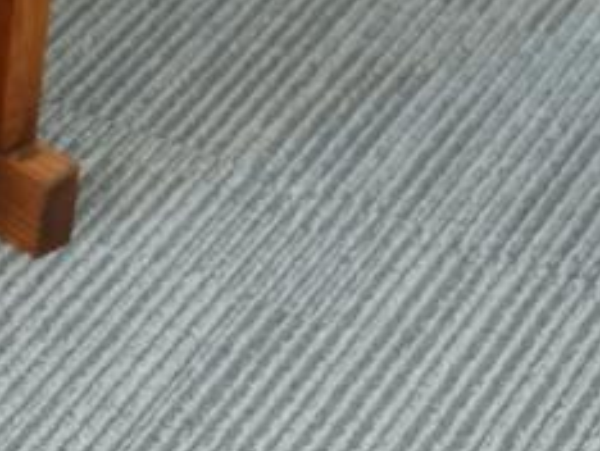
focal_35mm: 218
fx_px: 3782
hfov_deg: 8.8
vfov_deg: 6.6
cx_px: -387
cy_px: -411
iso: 1250
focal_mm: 49
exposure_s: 1/50
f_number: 4
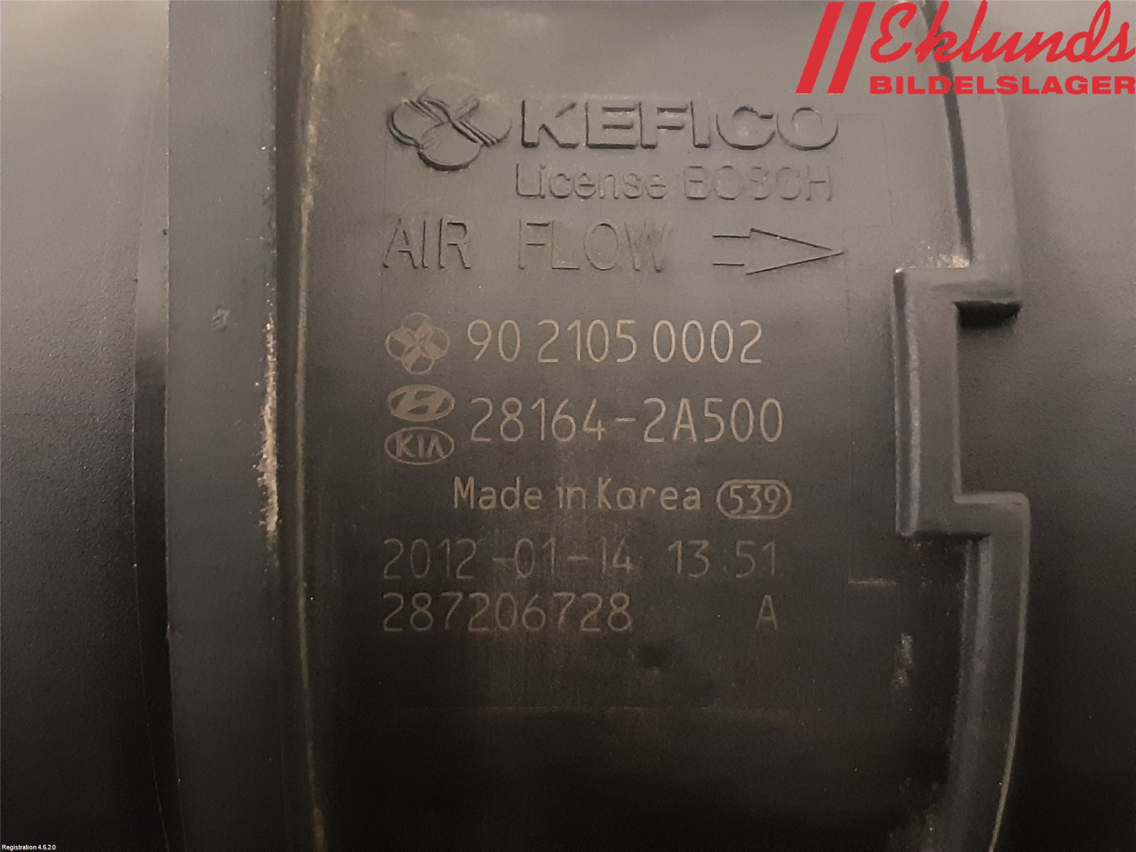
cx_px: 568
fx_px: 853
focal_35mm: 26
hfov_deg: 67.3
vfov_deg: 53.1
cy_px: 426
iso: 640
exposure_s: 1/17
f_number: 1.7
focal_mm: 3.93
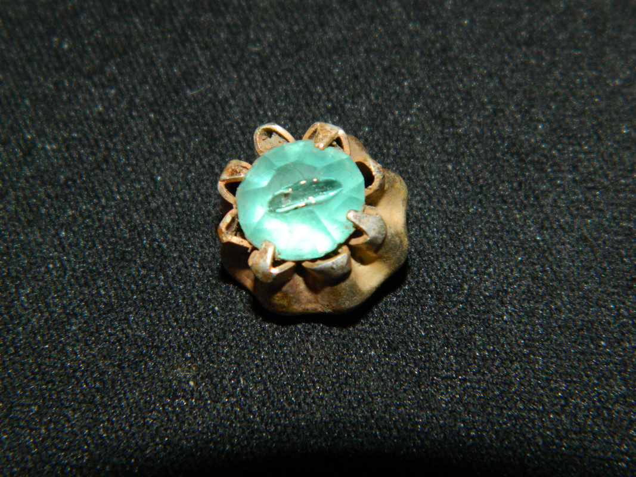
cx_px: 318
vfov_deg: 14.4
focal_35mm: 103
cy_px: 238
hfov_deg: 19.1
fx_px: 1892
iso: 200
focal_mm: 18.6
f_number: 12.6
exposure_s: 1/60
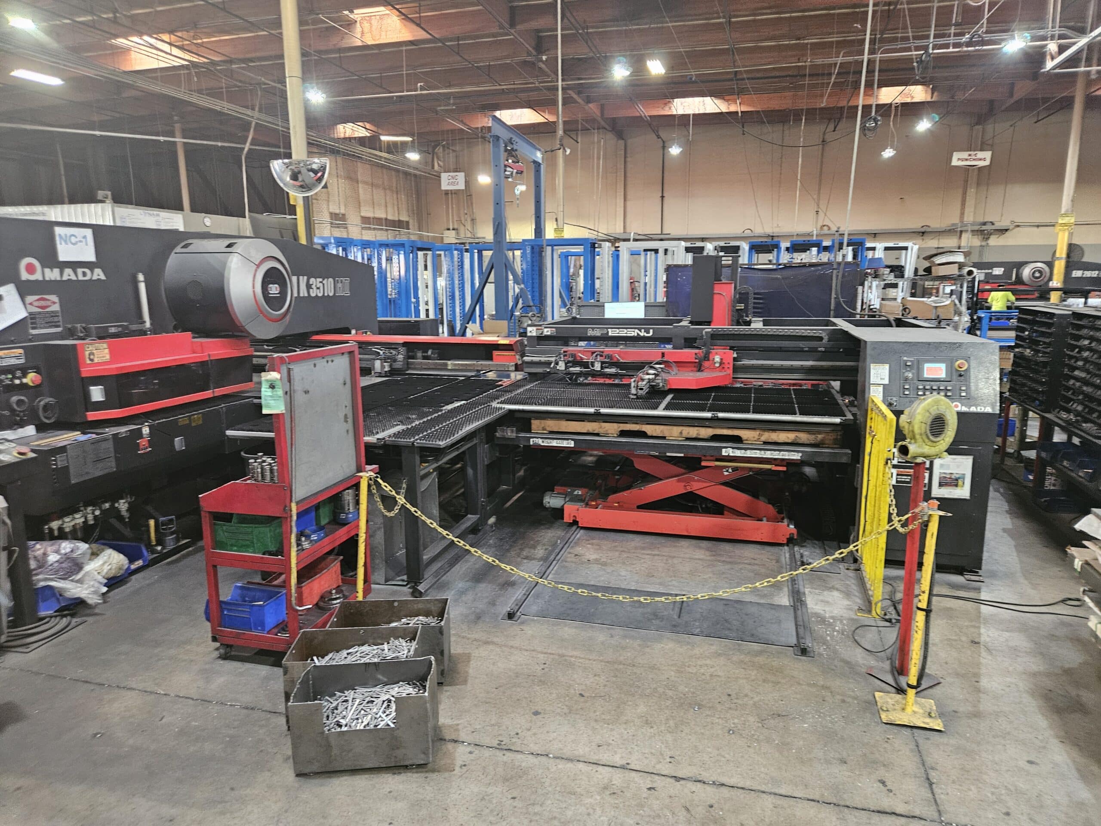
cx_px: 550
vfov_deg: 58.9
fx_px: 732
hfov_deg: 73.9
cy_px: 413
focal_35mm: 23
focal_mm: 5.4
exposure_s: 1/40
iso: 500
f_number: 1.8
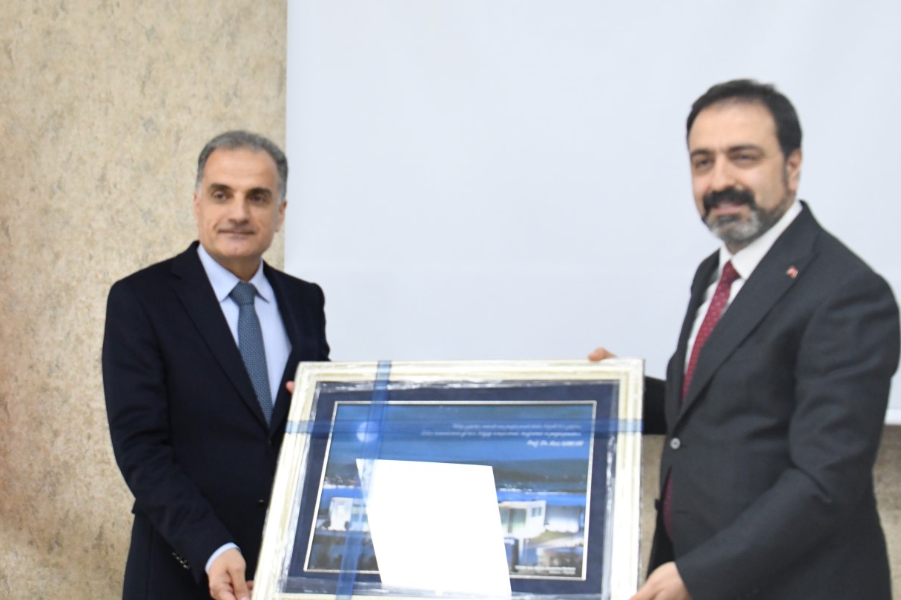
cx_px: 460
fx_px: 1201
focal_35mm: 48
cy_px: 256
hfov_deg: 41.1
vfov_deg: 28.0
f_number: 5.6
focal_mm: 24
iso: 3200
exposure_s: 1/125
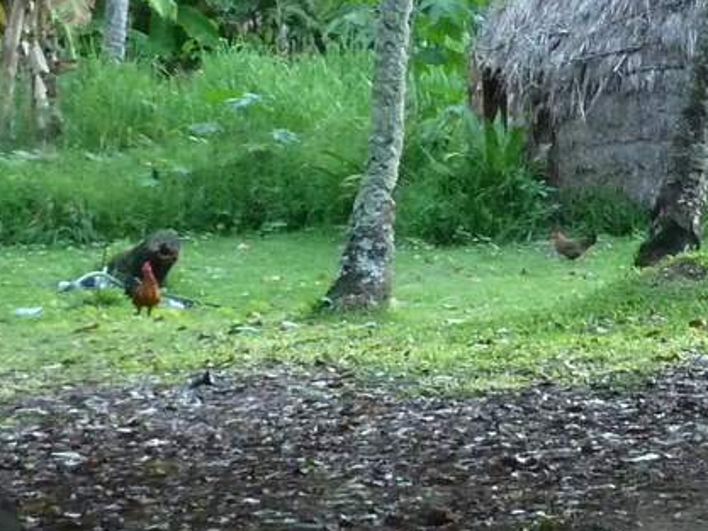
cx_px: 966
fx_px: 4317
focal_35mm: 211
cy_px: 37
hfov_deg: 9.2
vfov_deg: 7.0
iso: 400
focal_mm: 9.1
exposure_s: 1/30
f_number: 3.9
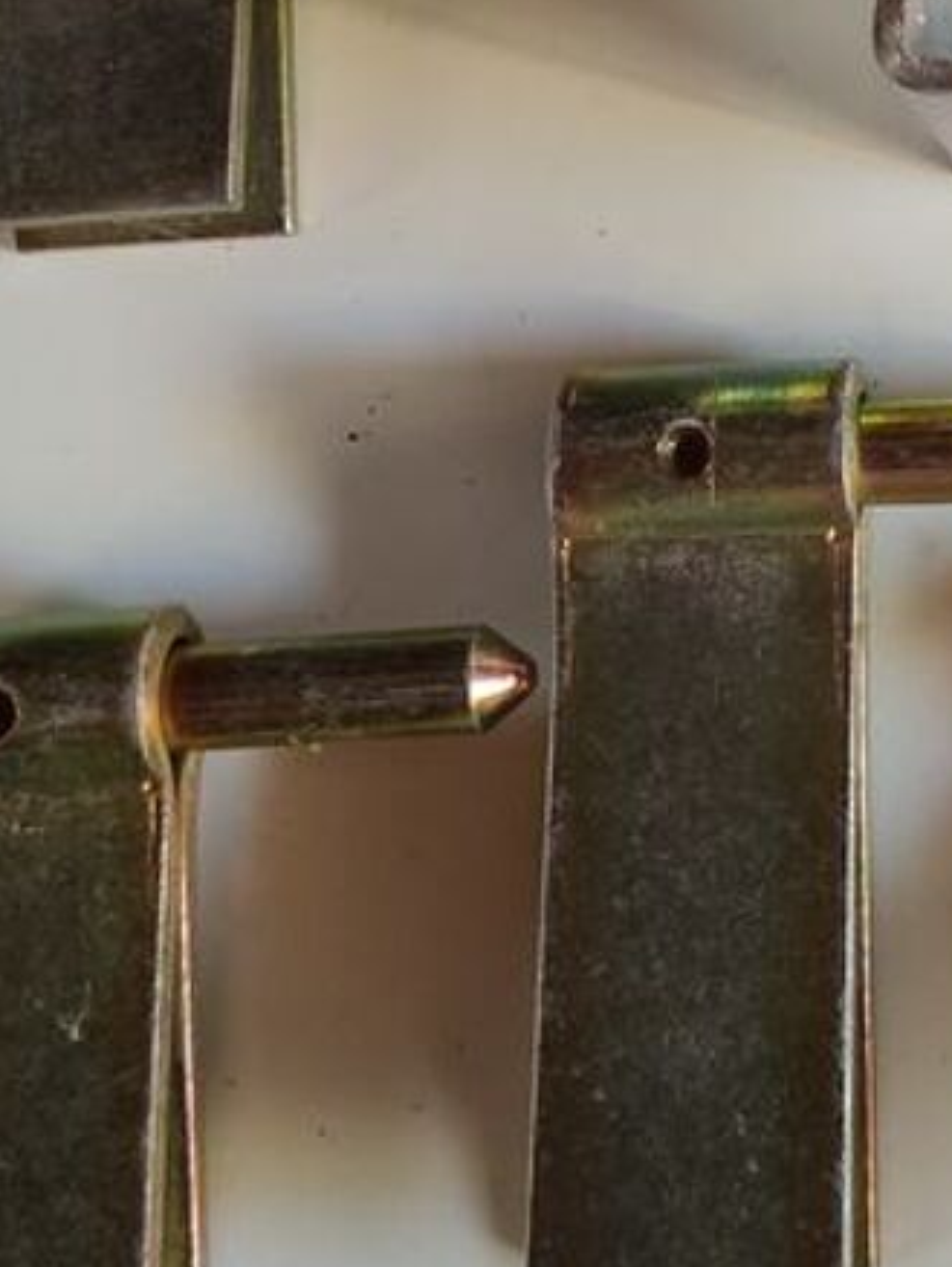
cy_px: 10
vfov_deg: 25.4
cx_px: 1097
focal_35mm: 73
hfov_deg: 19.2
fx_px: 2674
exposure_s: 1/50
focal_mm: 5.24
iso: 613
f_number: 1.7
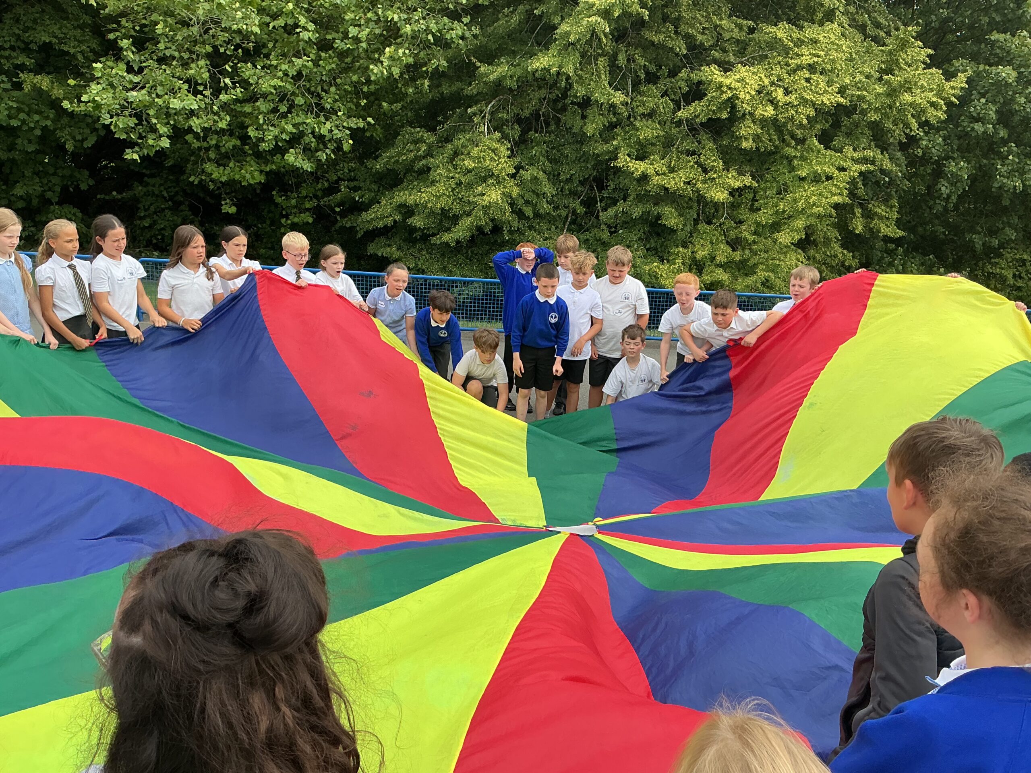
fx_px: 864
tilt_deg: -14.8
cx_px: 516
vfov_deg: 48.2
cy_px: 386
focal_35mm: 29
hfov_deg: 61.7
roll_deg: -3.1
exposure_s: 1/1076
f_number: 1.8
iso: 25
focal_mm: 3
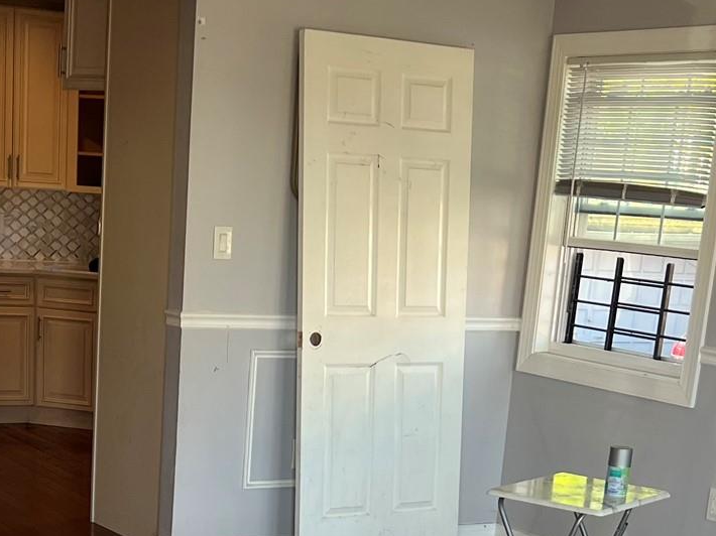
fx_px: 1551
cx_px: 249
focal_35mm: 75
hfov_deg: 25.9
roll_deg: -2.9
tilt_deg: -14.4
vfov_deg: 18.7
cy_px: 621
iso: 80
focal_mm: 5.7
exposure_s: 1/121
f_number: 1.5
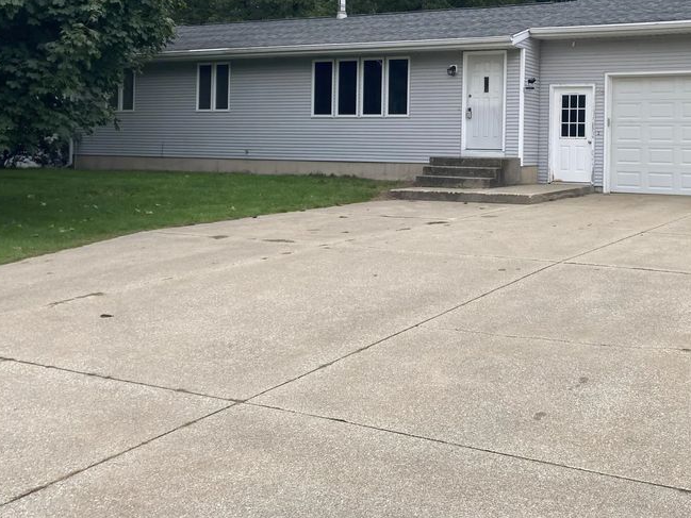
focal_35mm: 41
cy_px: 145
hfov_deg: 44.3
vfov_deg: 34.6
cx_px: 515
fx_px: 819
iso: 32
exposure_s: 1/499
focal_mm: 4.25
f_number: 1.8
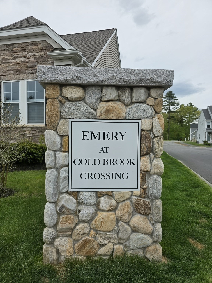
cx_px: 106
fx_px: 188
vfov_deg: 73.9
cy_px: 142
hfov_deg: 58.9
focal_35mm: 23
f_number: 1.7
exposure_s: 1/4237
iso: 80
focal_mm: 6.3
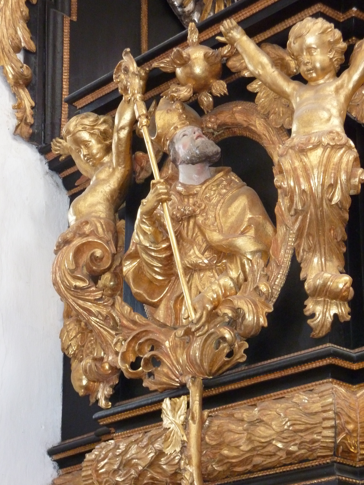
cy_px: 242
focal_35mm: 96
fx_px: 1346
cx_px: 182
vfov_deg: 20.4
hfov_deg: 15.4
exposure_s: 1/40
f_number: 4.3
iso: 500
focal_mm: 15.8
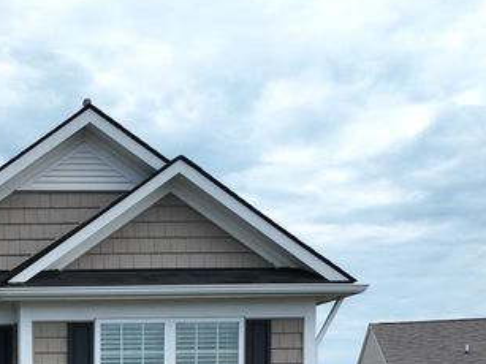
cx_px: -117
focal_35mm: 80
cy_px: 585
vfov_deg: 16.4
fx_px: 1123
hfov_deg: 22.3
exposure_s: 1/1600
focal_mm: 12.29
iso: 130
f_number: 2.8
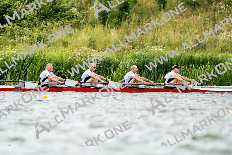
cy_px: 78
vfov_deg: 3.2
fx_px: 2791
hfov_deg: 4.8
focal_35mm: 433
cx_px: 116
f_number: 6.3
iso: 400
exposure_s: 1/2000
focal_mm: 433
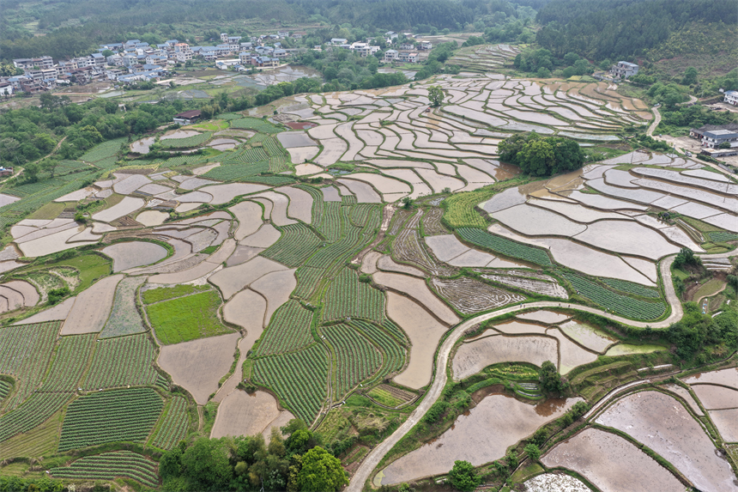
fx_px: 574
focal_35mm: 28
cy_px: 246
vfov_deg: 46.4
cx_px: 369
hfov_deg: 65.5
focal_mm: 14.45
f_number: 2.8
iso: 100
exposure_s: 1/500
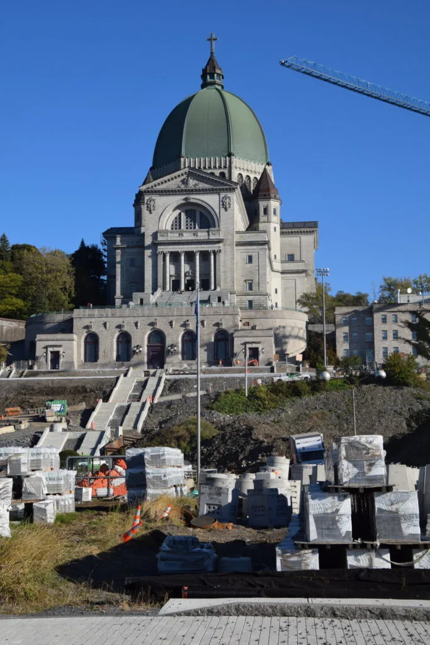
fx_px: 1021
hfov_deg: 23.8
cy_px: 322
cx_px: 215
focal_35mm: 57
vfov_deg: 35.0
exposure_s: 1/400
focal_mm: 38
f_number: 10
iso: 200
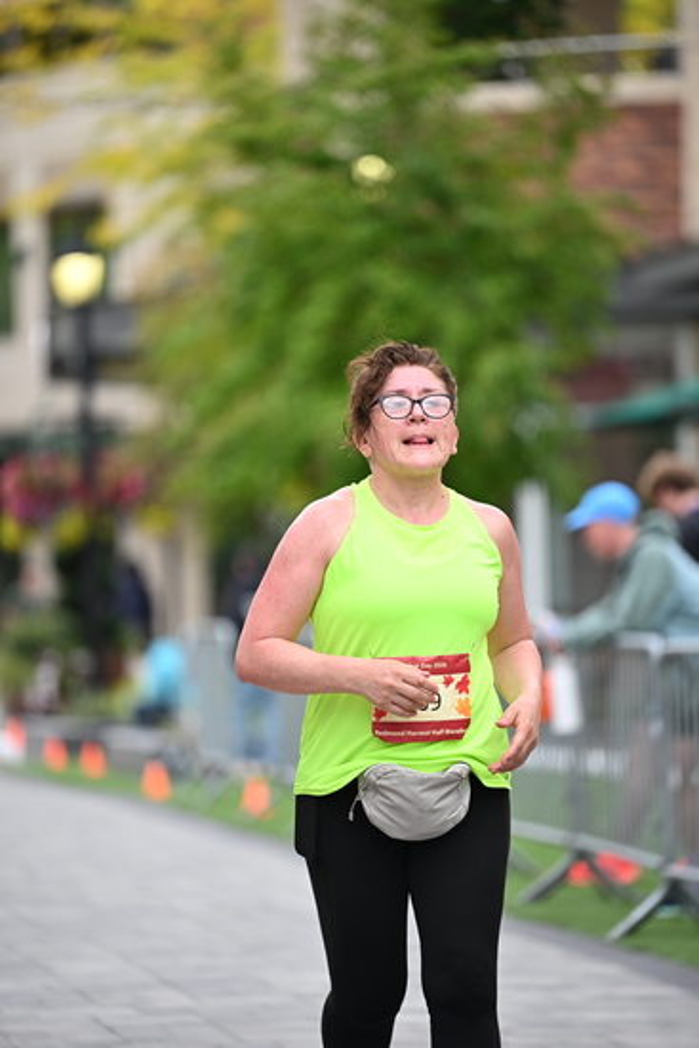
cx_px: 350
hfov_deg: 7.2
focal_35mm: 190
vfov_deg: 10.8
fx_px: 5530
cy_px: 524
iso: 640
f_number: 2.8
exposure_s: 1/1600
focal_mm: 190
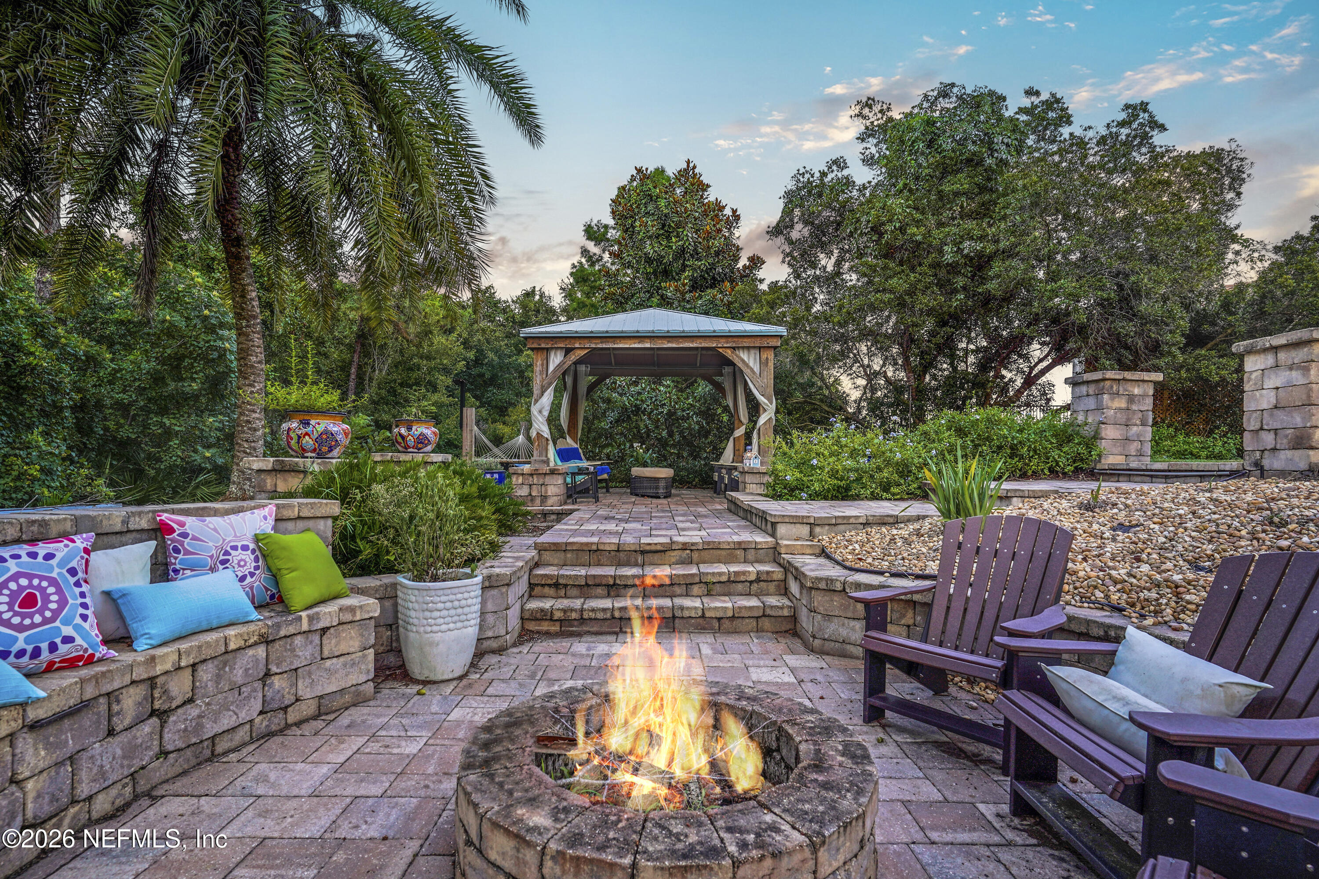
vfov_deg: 70.4
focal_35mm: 17
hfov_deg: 93.3
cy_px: 440
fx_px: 623
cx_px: 660
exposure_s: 1/13
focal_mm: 17
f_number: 6.3
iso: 200
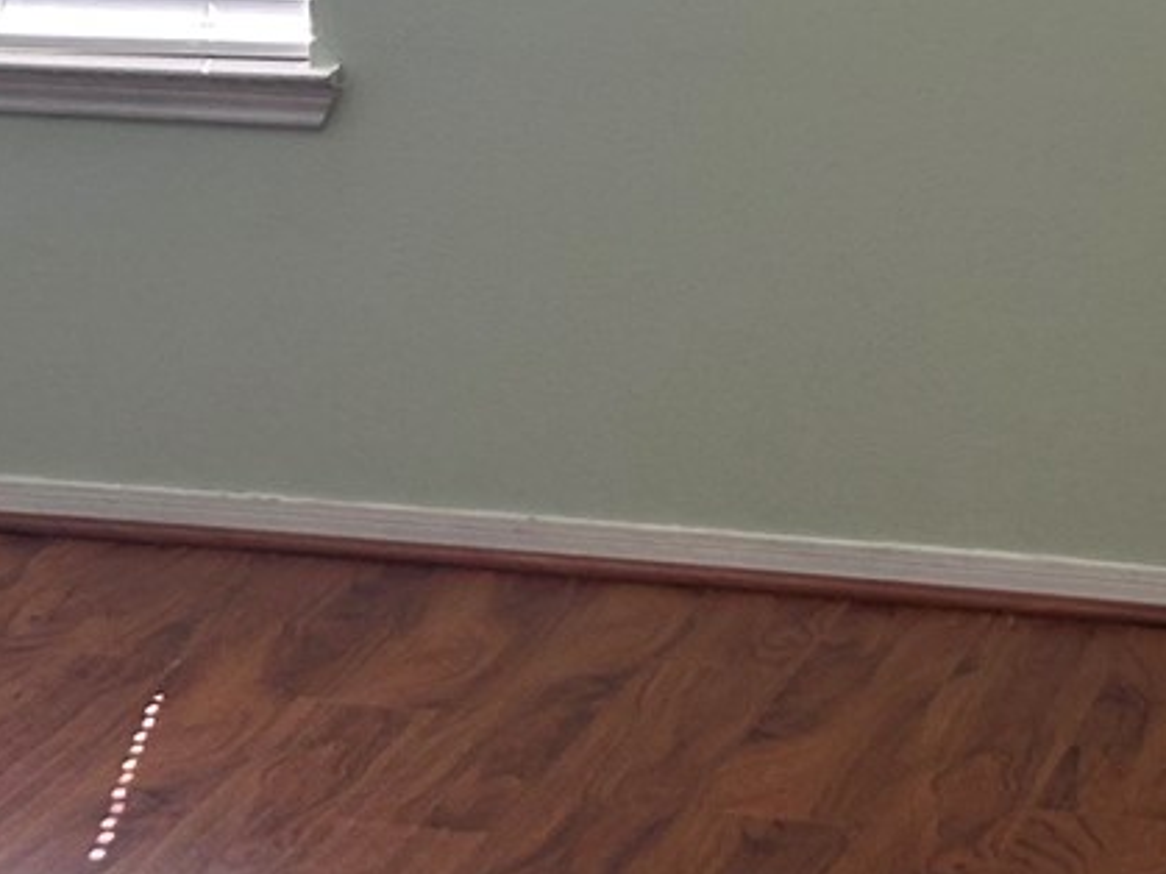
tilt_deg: -5.6
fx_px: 4277
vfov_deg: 11.4
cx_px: 565
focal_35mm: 127
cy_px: -256
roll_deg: +1.4
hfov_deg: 15.5
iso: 50
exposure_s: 1/139
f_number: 1.5
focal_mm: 5.7
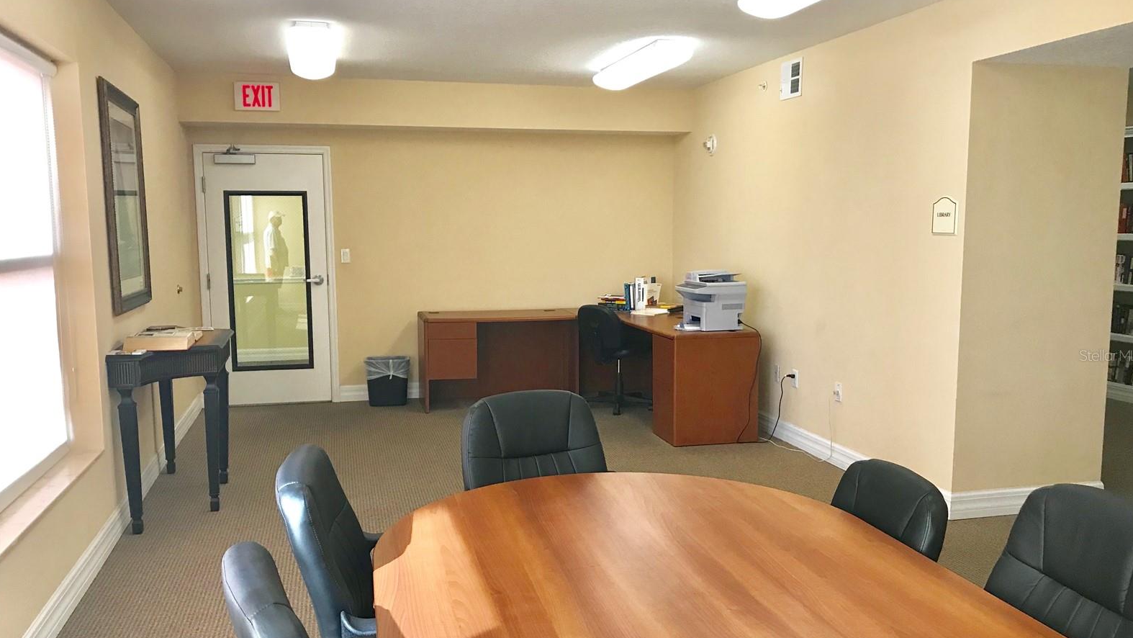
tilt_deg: -8.1
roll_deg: +0.2
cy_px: 355
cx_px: 572
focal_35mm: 31
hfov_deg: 62.6
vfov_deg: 37.7
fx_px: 931
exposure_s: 1/30
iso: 40
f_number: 1.8
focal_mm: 3.99
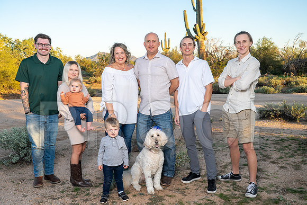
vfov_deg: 41.1
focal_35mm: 32
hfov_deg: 58.7
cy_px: 102
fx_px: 273
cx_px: 154
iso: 100
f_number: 6.3
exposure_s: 1/160
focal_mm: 32
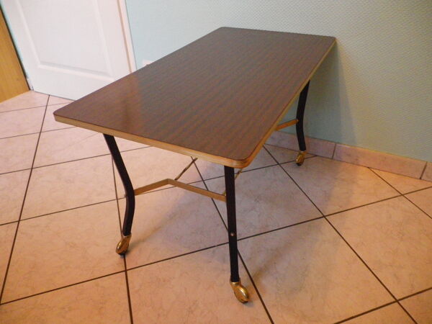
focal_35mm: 28
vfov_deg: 49.7
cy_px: 162
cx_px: 216
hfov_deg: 63.4
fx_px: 349
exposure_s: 1/30
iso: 800
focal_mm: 4.9
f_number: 2.6
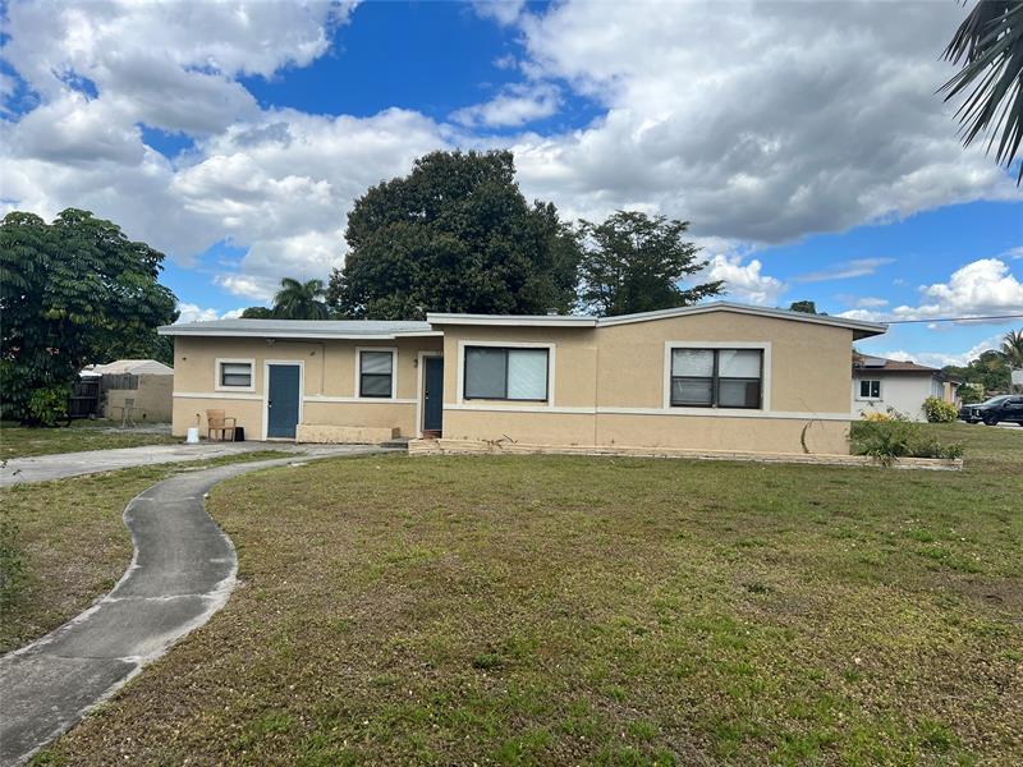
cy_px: 384
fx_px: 768
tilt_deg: +0.4
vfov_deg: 53.1
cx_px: 512
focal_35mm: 26
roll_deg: -1.2
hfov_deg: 67.3
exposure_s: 1/3571
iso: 50
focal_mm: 5.7
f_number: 1.5
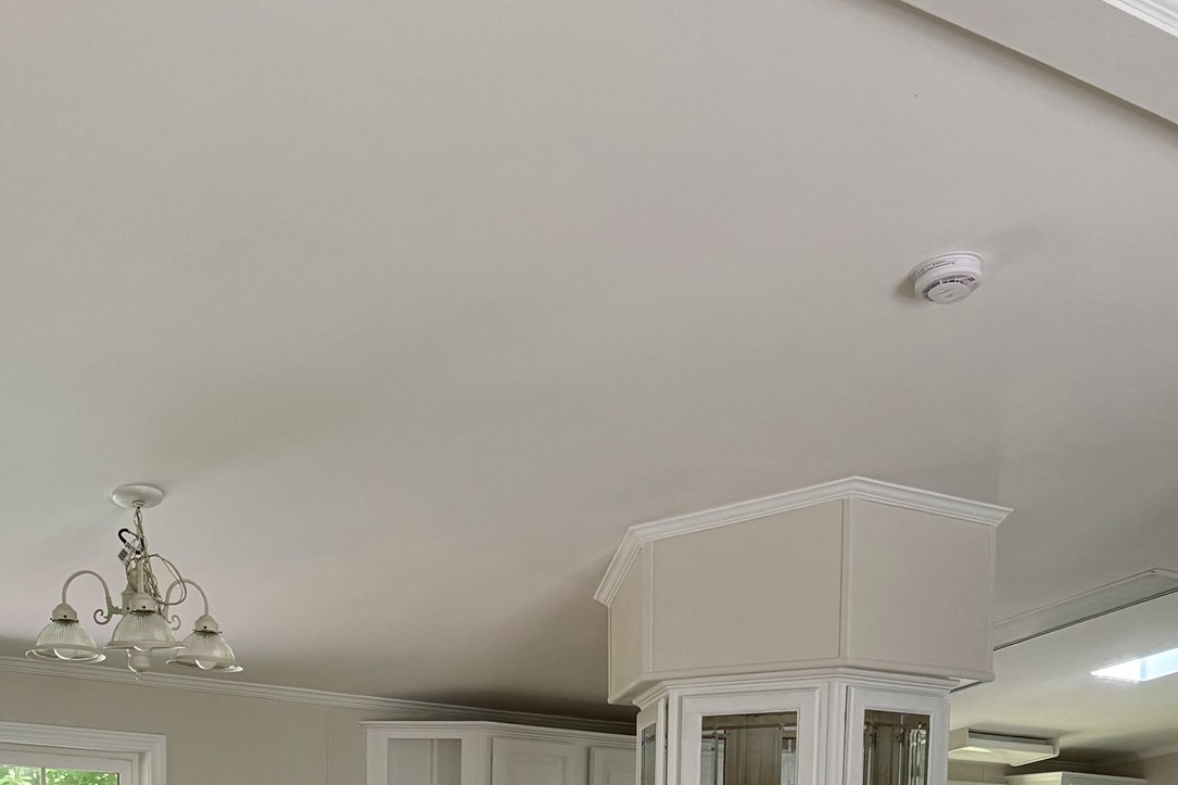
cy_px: 1092
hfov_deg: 37.4
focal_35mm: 53
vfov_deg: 22.2
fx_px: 1734
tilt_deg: -4.3
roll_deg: -1.3
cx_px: 482
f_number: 1.78
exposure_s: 1/234
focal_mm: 6.76
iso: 200
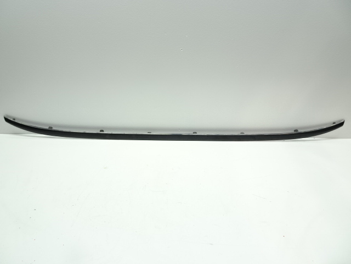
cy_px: 132
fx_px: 243
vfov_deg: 56.8
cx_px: 176
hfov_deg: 71.6
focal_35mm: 24
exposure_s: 1/30
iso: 80
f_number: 3.5
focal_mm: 4.1
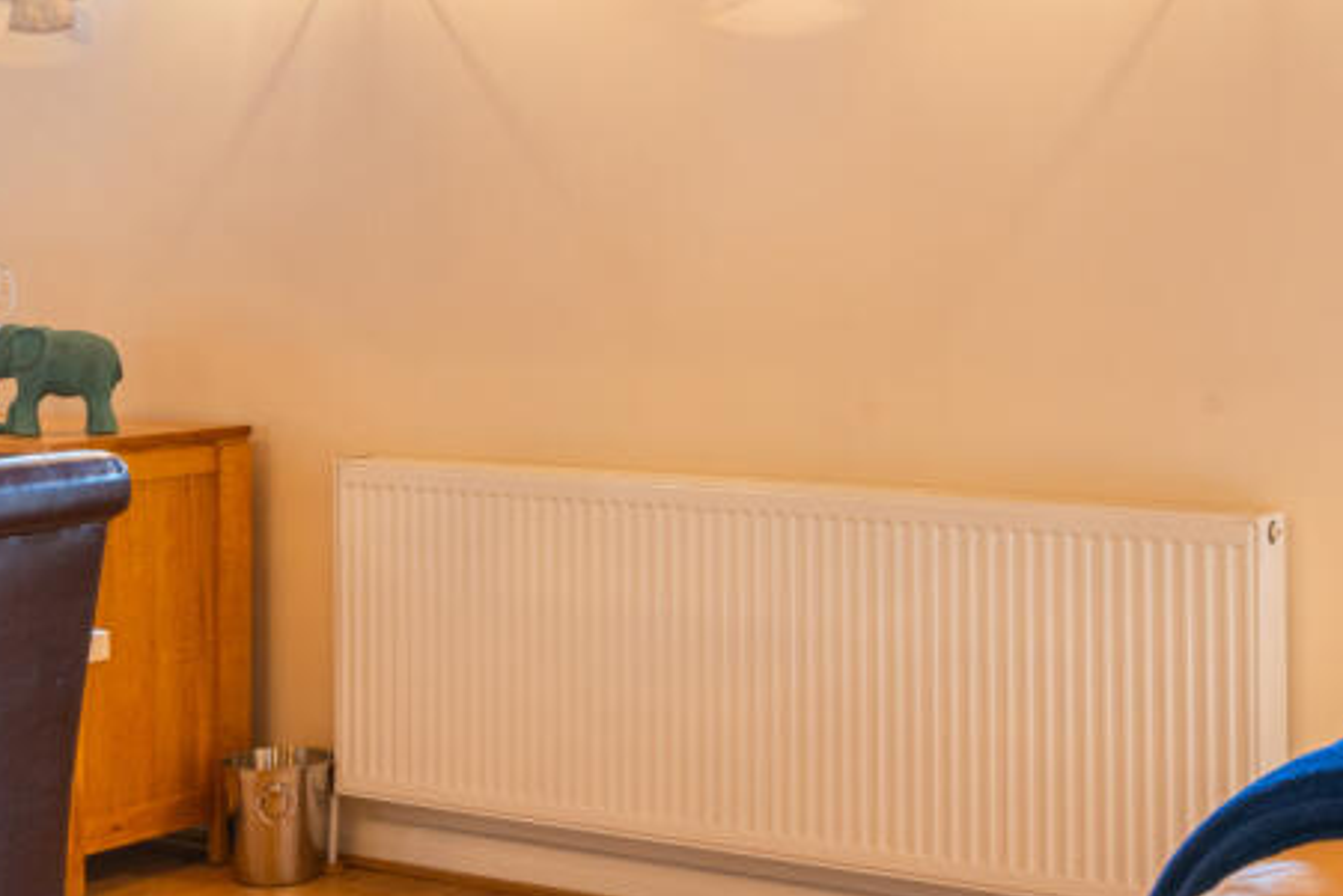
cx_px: 867
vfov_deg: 18.0
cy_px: 156
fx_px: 2799
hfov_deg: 26.9
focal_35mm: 75
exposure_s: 1/25
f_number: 11
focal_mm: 33
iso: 800
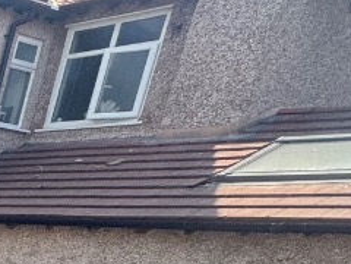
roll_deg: -4.8
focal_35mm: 70
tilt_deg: -16.7
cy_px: 437
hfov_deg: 14.8
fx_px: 710
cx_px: -510
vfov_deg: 17.9
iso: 40
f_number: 2.2
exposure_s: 1/245
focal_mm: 2.22
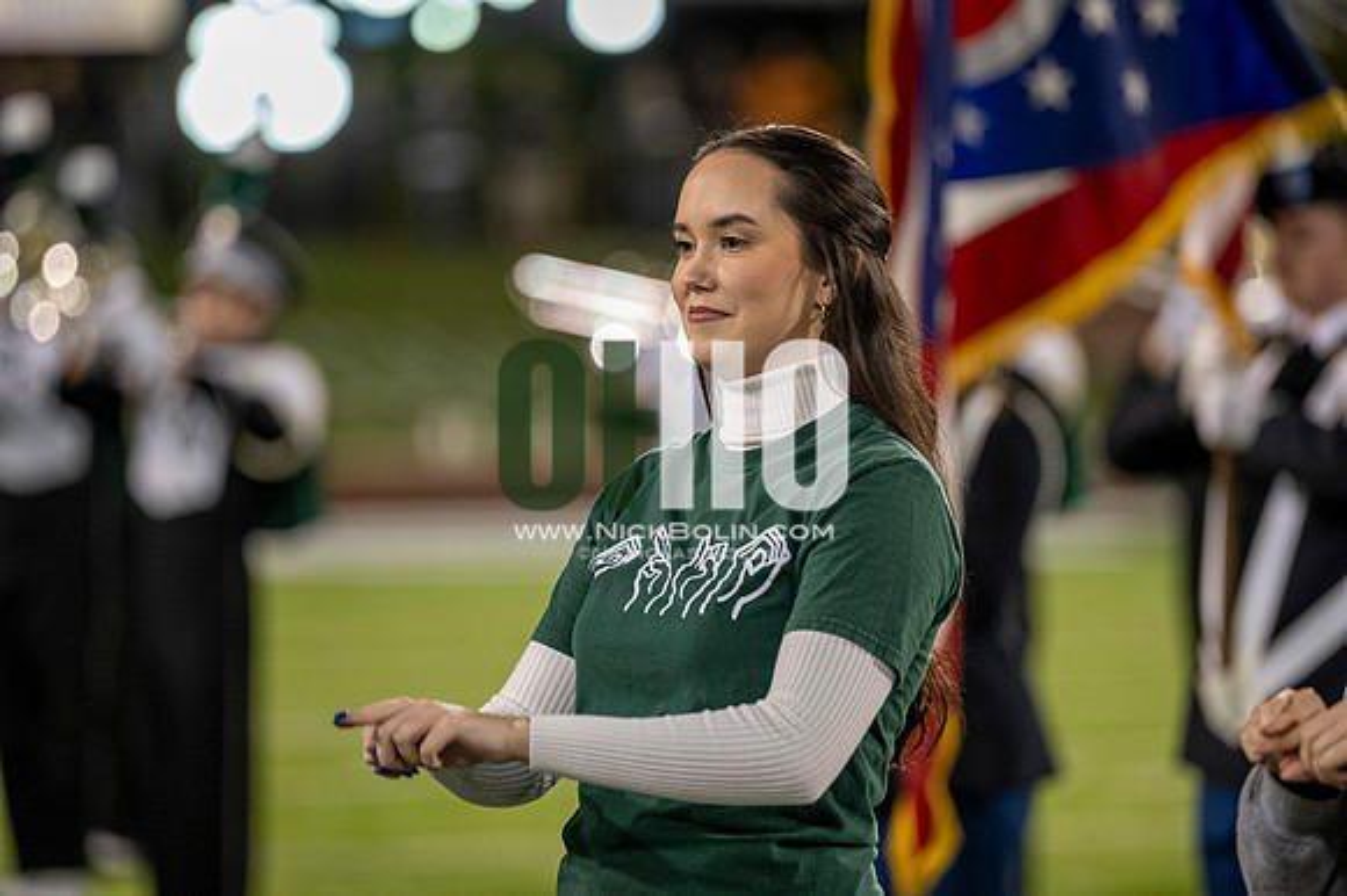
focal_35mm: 300
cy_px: 448
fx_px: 11218
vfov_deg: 4.6
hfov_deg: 6.9
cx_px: 674
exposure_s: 1/500
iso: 1000
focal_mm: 200
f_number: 2.8
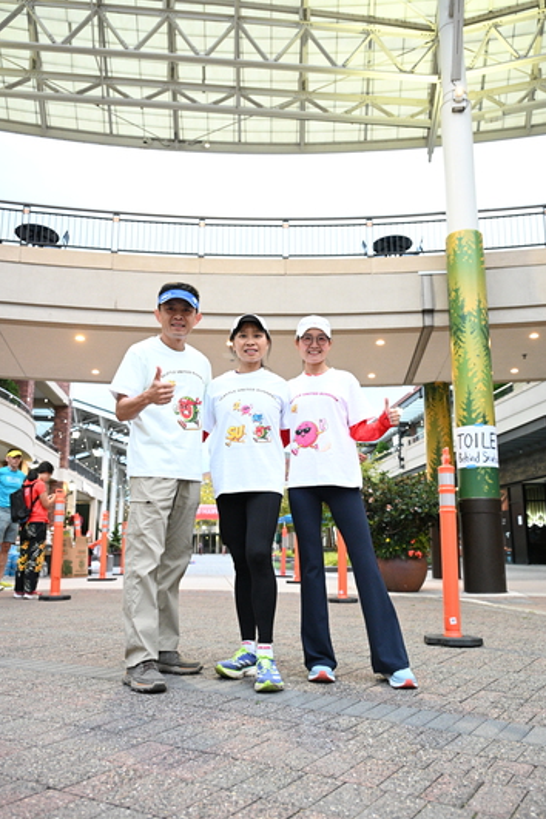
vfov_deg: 64.5
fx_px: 649
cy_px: 410
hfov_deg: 45.6
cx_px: 275
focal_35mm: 29
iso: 6400
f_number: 4
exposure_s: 1/250
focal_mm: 27.5
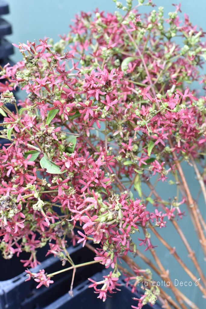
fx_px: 429
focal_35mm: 50
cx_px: 103
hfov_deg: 27.0
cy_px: 154
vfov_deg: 39.6
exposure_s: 1/200
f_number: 5.6
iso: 2500
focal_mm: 50
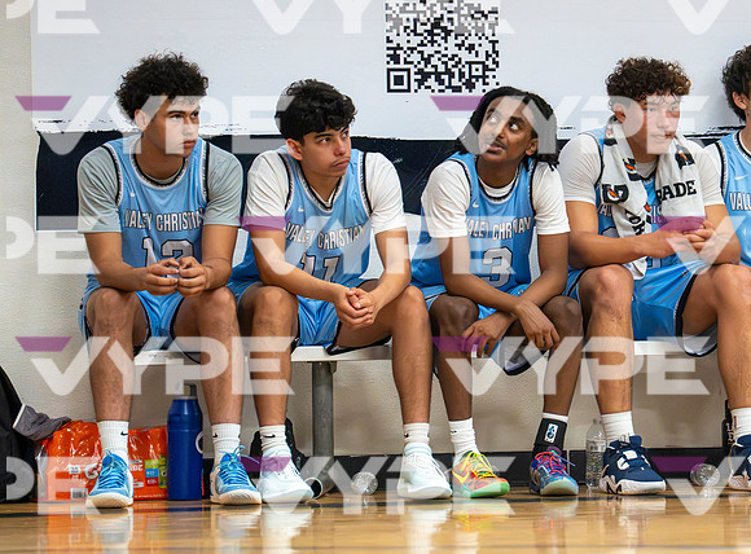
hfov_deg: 7.0
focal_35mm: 284
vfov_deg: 5.2
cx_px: 609
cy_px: 277
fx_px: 6127
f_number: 3.2
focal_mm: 152
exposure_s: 1/1250
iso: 10000
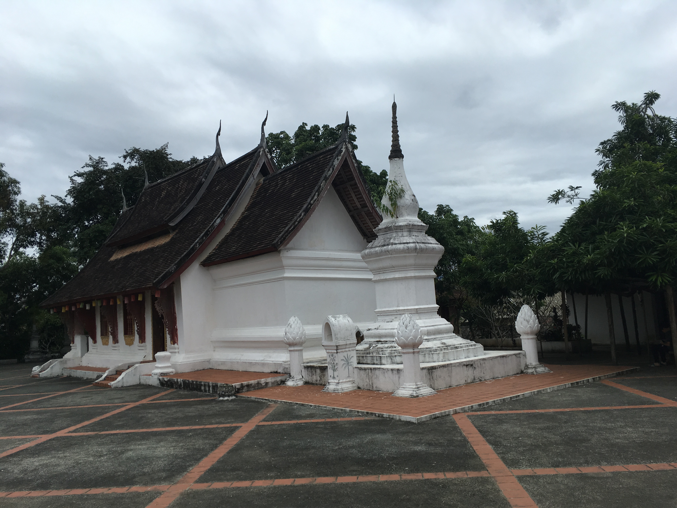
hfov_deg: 61.7
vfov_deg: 48.2
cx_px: 338
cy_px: 254
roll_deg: +2.8
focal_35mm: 29
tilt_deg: +5.6
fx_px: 567
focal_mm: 4.15
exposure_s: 1/641
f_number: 2.2
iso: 25
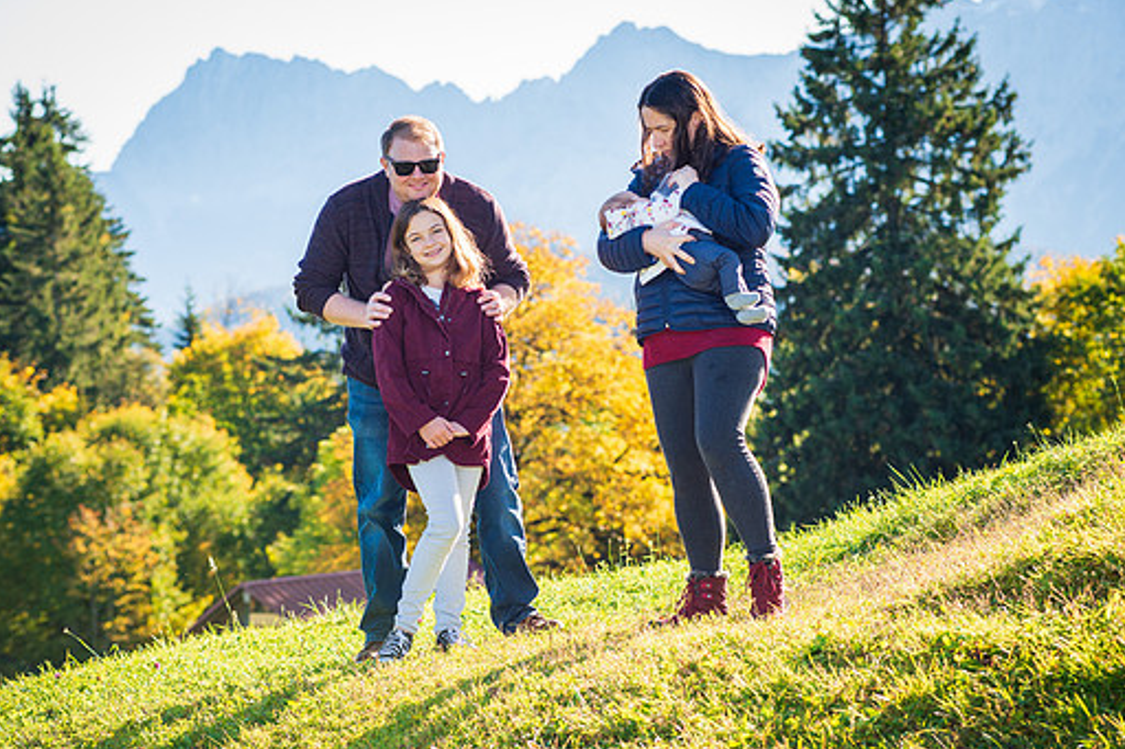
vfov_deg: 11.5
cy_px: 416
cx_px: 558
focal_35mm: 119
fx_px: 3717
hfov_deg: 17.2
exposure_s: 1/250
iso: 200
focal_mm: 105
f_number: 5.6
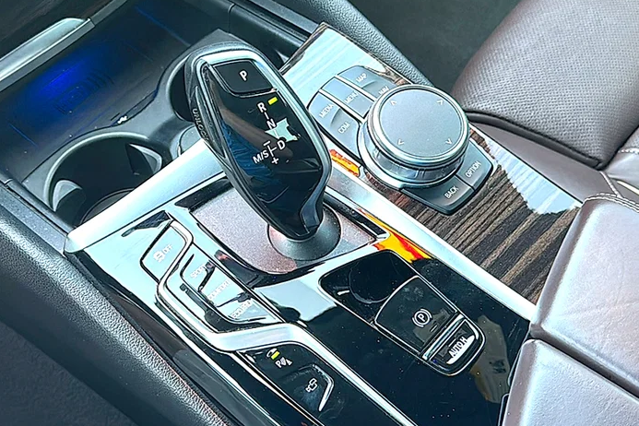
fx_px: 745
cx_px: 321
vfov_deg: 31.9
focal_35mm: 42
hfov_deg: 46.4
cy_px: 214
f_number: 1.78
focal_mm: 6.86
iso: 125
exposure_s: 1/120
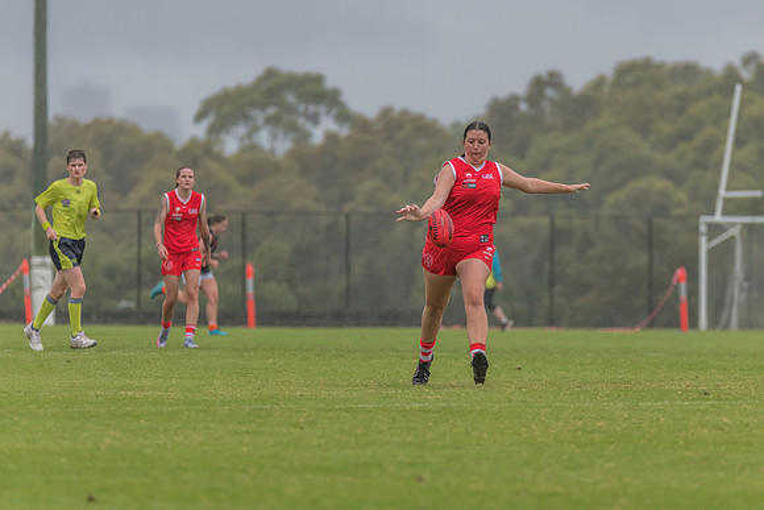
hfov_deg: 4.3
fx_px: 10170
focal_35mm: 479
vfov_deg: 2.9
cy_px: 219
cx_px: 437
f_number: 6
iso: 640
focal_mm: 380
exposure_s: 1/1600
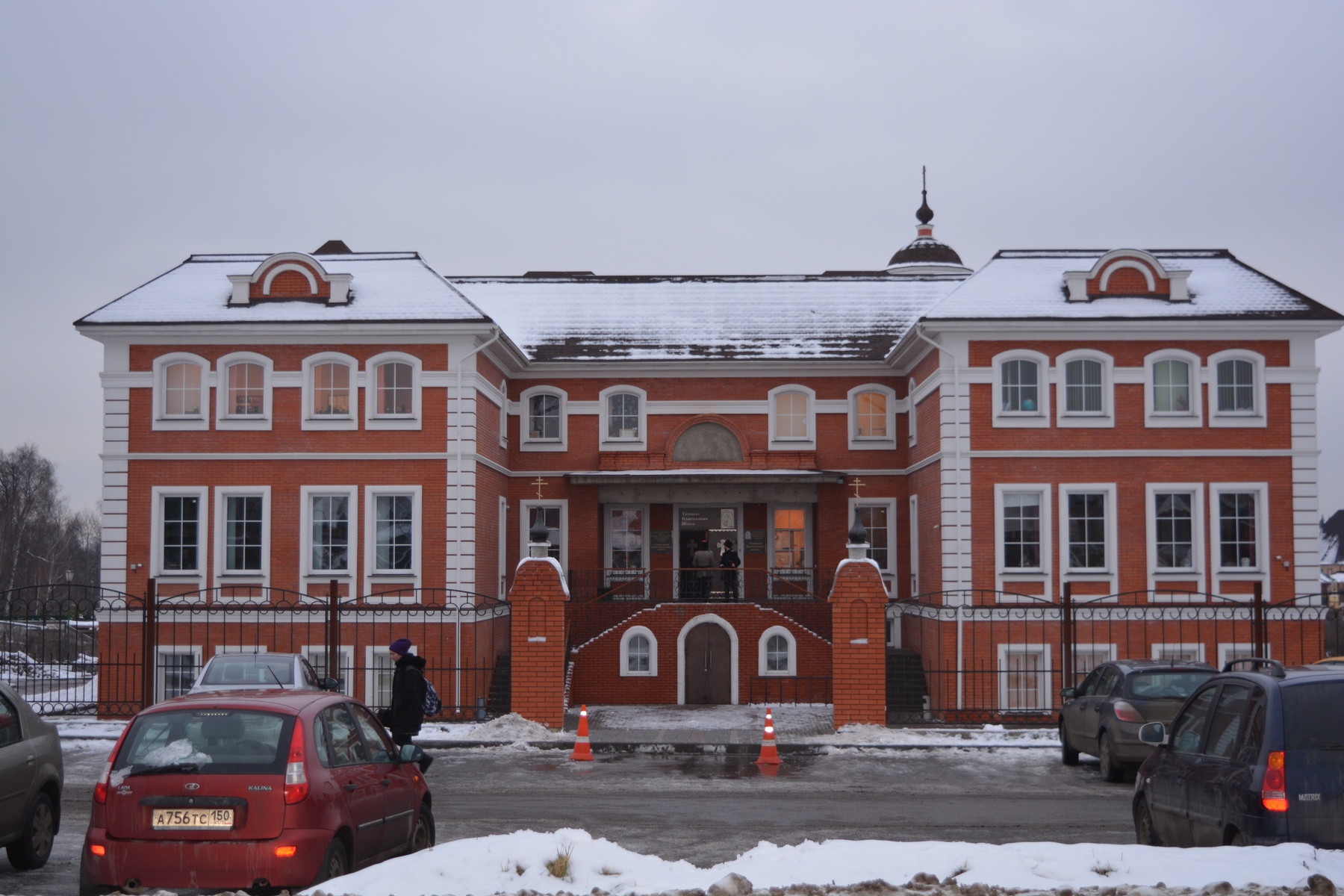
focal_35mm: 51
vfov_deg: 26.5
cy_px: 448
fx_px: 1904
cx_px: 672
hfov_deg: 38.9
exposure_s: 1/100
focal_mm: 34
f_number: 4.5
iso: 400
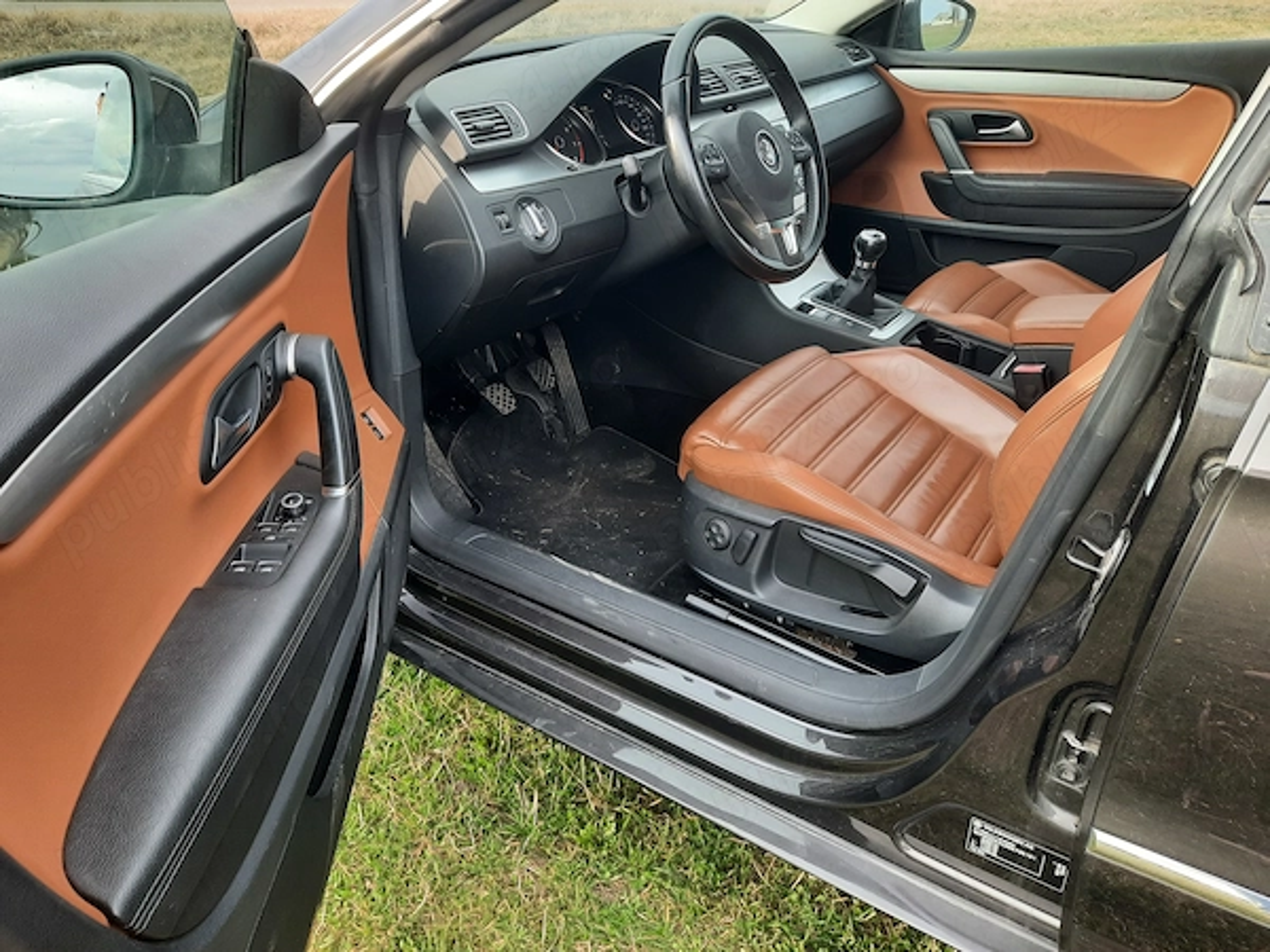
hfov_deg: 69.4
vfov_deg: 54.9
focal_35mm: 25
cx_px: 635
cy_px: 476
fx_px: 917
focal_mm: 4.6
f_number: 2
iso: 80
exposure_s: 1/50
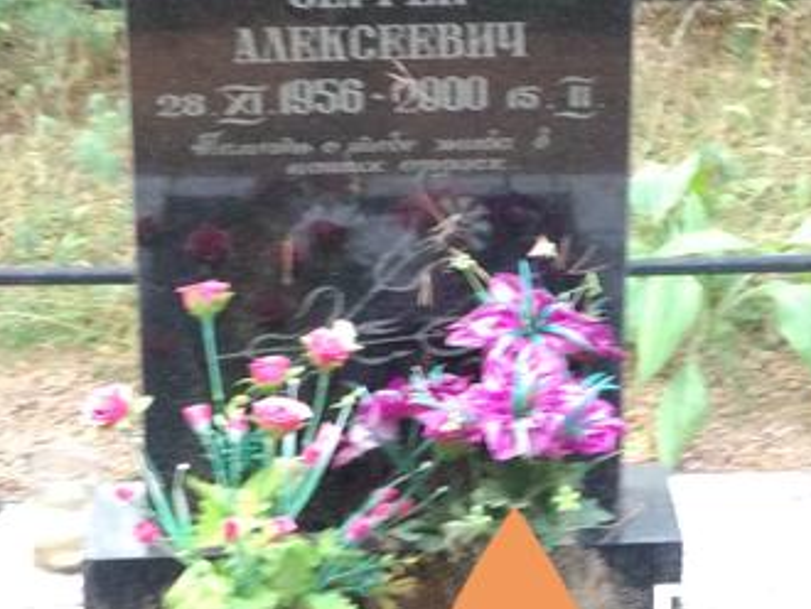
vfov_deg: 11.7
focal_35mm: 126
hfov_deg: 15.6
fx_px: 2954
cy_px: 27
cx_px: 447
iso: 800
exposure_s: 1/40
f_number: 2.6
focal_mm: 5.99
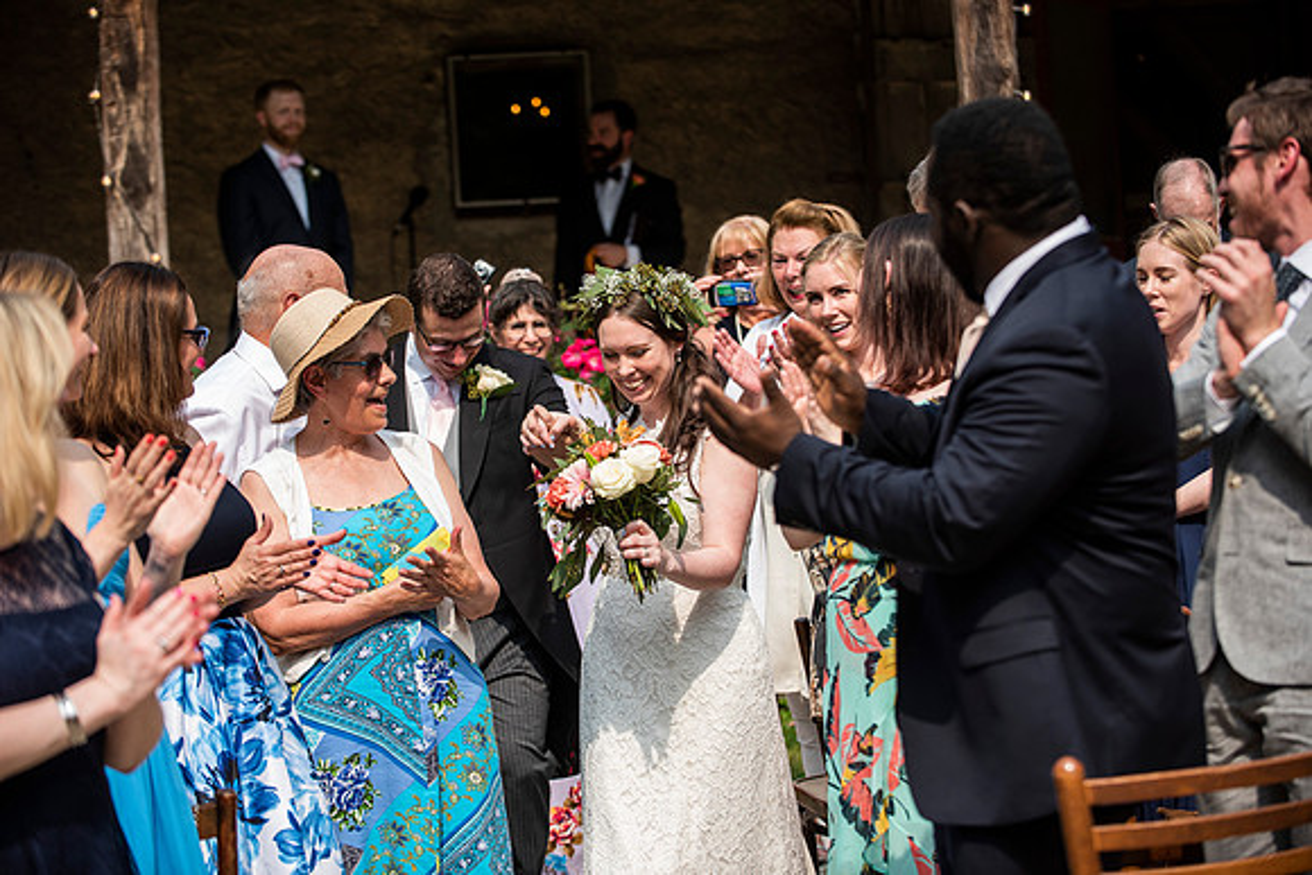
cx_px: 656
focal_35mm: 98
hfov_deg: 20.8
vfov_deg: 14.0
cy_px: 438
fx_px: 3572
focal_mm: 98
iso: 400
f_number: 3.5
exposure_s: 1/3200
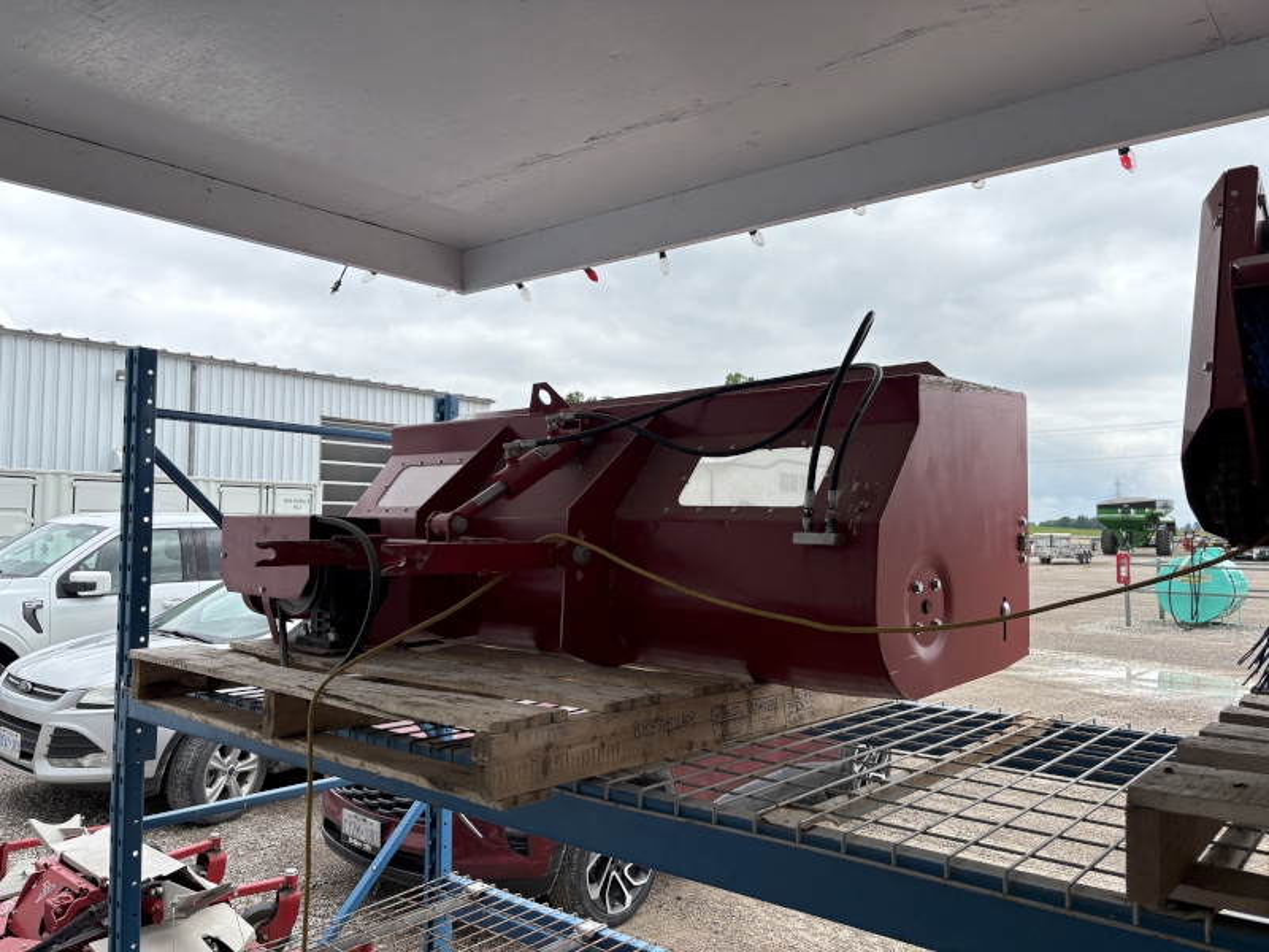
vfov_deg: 53.1
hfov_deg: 67.3
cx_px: 634
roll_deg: -2.0
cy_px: 476
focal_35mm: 26
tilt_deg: +2.8
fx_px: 953
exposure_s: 1/2105
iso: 50
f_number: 1.6
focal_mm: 5.96
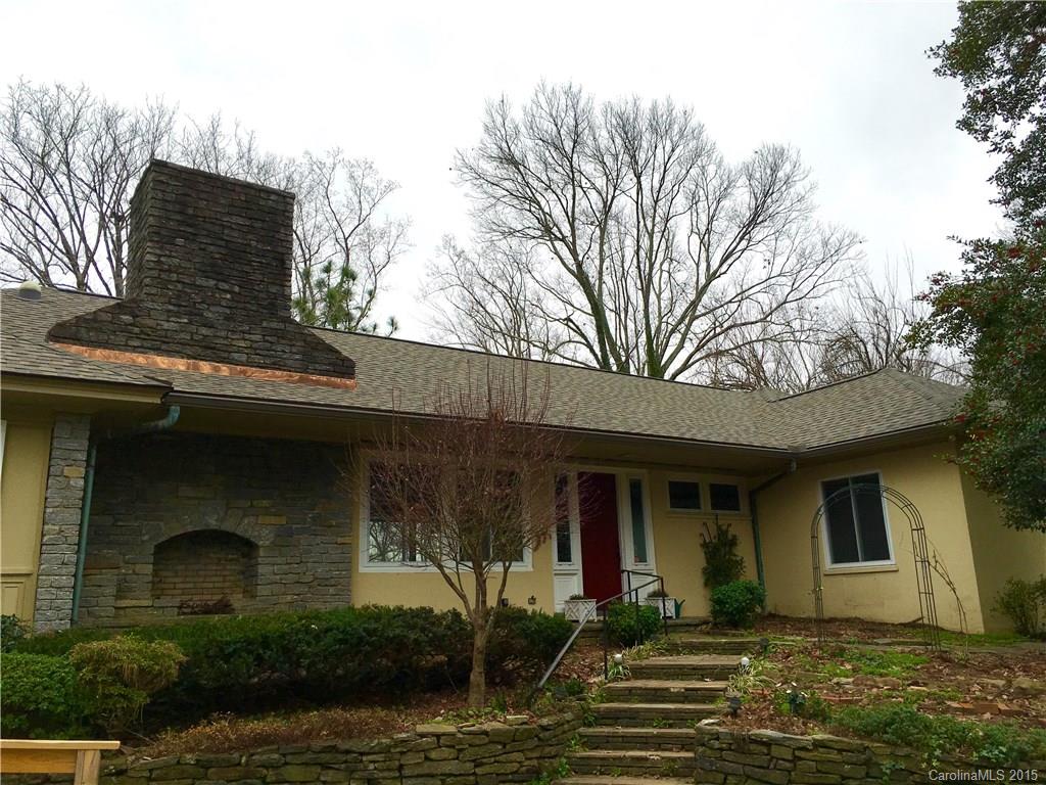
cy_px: 392
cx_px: 523
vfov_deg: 48.2
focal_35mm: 29
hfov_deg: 61.7
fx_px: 876
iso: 25
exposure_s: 1/506
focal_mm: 4.15
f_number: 2.2
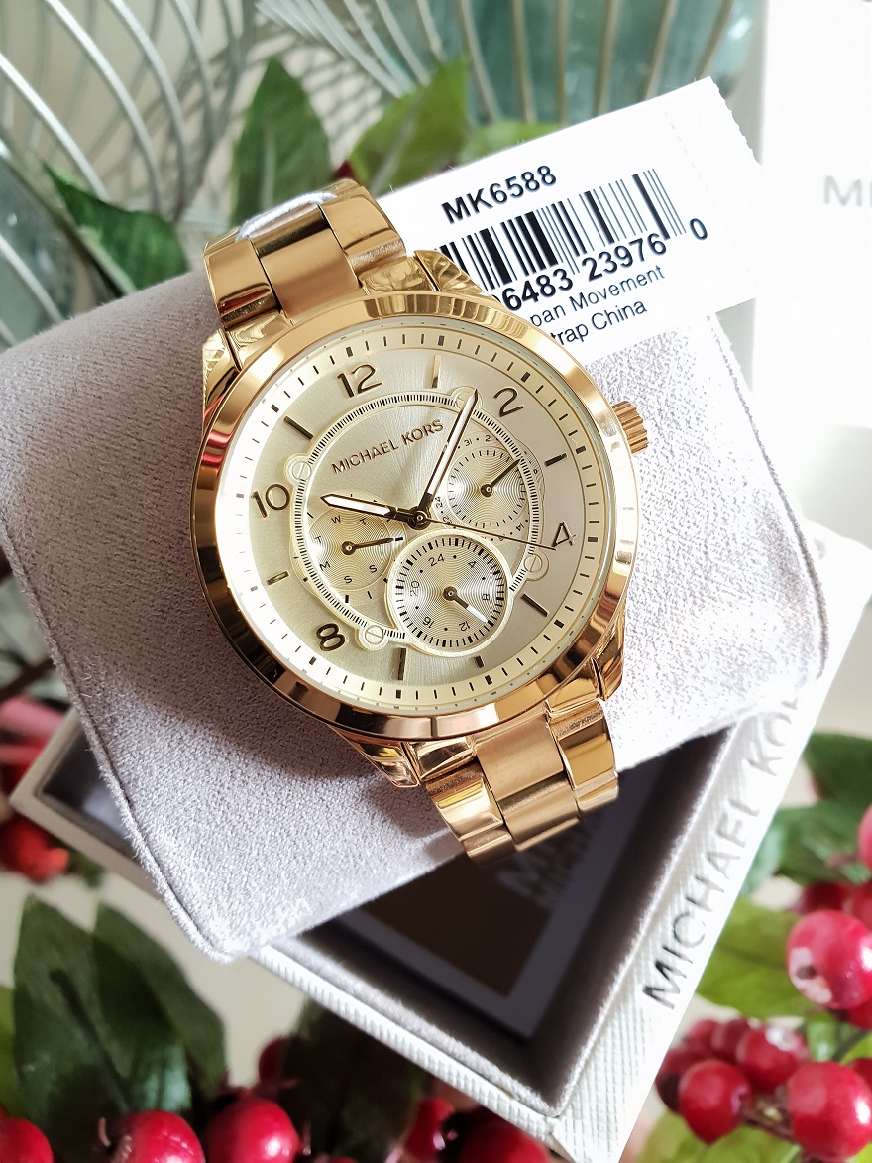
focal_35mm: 26
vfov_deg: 67.3
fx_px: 873
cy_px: 582
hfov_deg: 53.1
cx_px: 436
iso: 320
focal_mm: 4.3
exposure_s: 1/40
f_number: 2.4
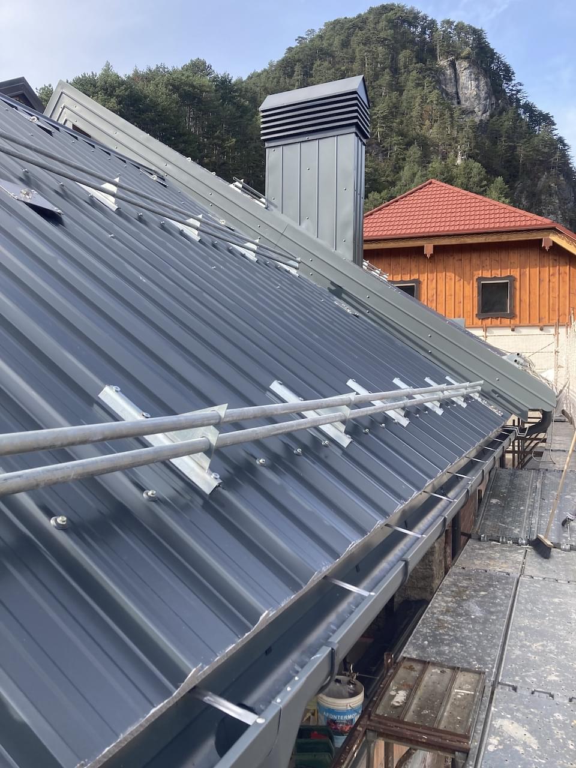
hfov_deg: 49.7
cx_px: 288
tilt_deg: +0.3
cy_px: 384
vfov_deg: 63.4
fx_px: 621
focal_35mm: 28
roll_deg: -0.1
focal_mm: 3.99
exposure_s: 1/527
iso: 20
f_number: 1.8
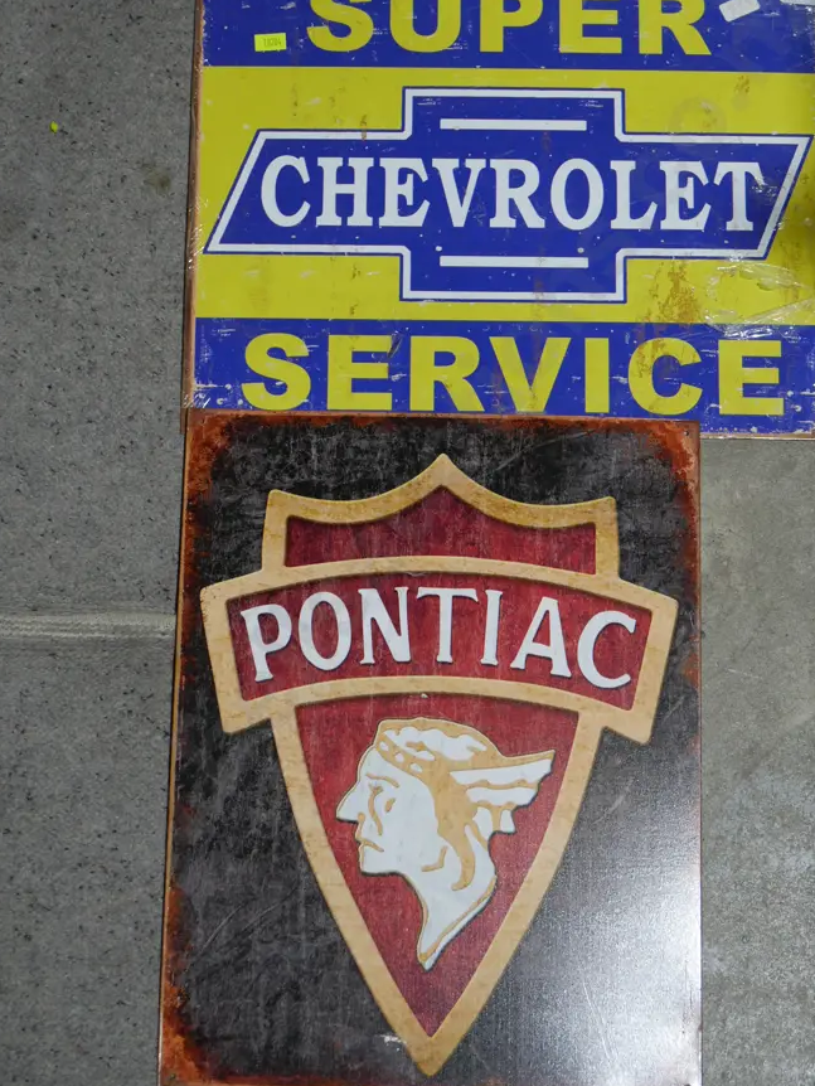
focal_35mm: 57
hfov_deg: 25.7
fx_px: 1788
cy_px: 499
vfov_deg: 33.8
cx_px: 417
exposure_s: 1/60
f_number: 5.2
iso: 320
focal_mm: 24
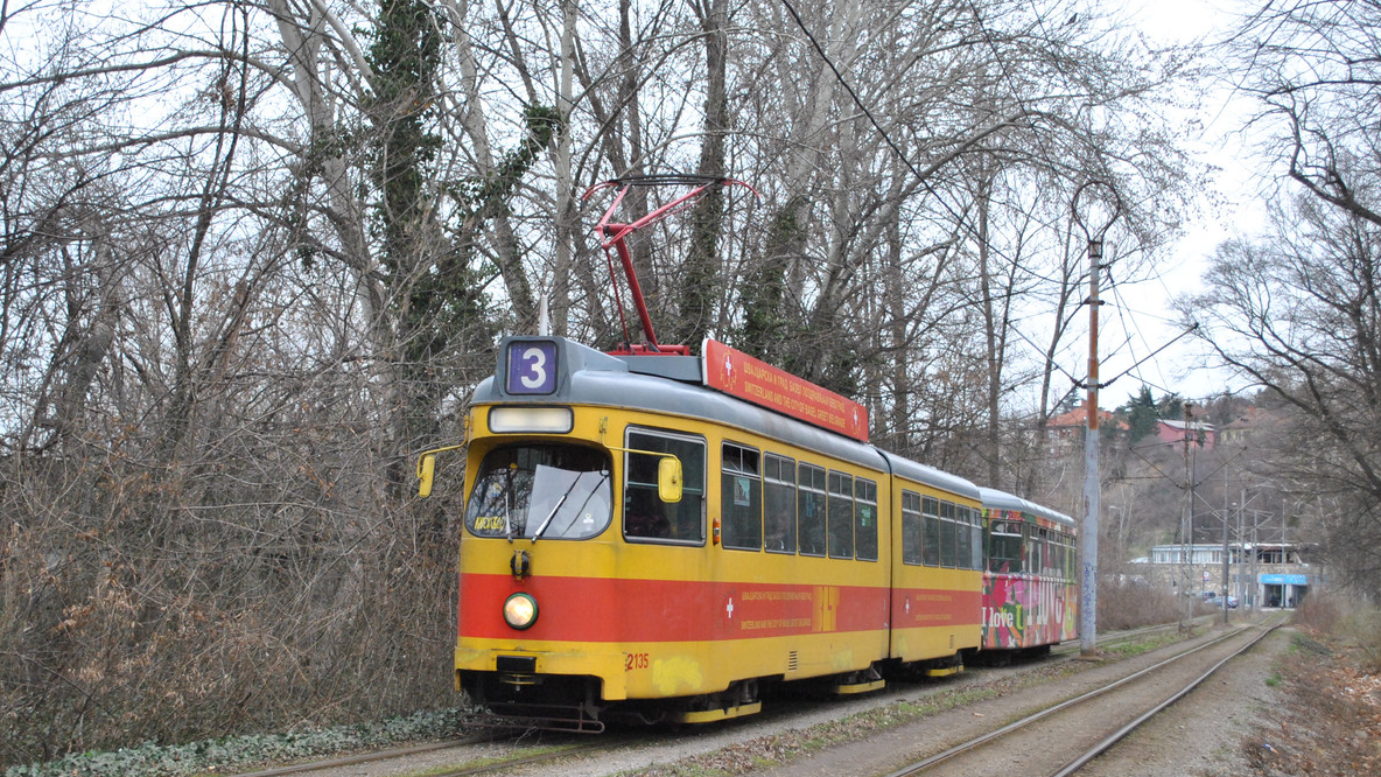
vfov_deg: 23.5
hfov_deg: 40.6
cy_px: 416
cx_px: 688
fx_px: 1868
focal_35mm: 51
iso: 800
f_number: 4.8
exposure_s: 1/400
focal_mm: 32
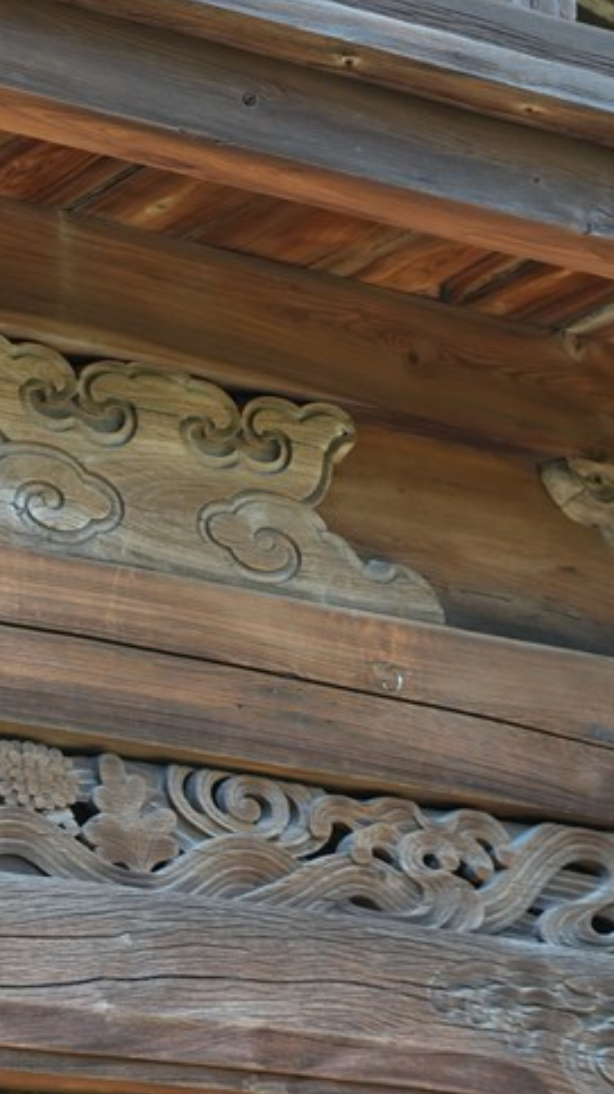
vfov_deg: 15.3
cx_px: -75
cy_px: 723
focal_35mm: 140
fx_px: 4060
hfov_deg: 8.6
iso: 500
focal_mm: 63
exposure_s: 1/160
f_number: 4
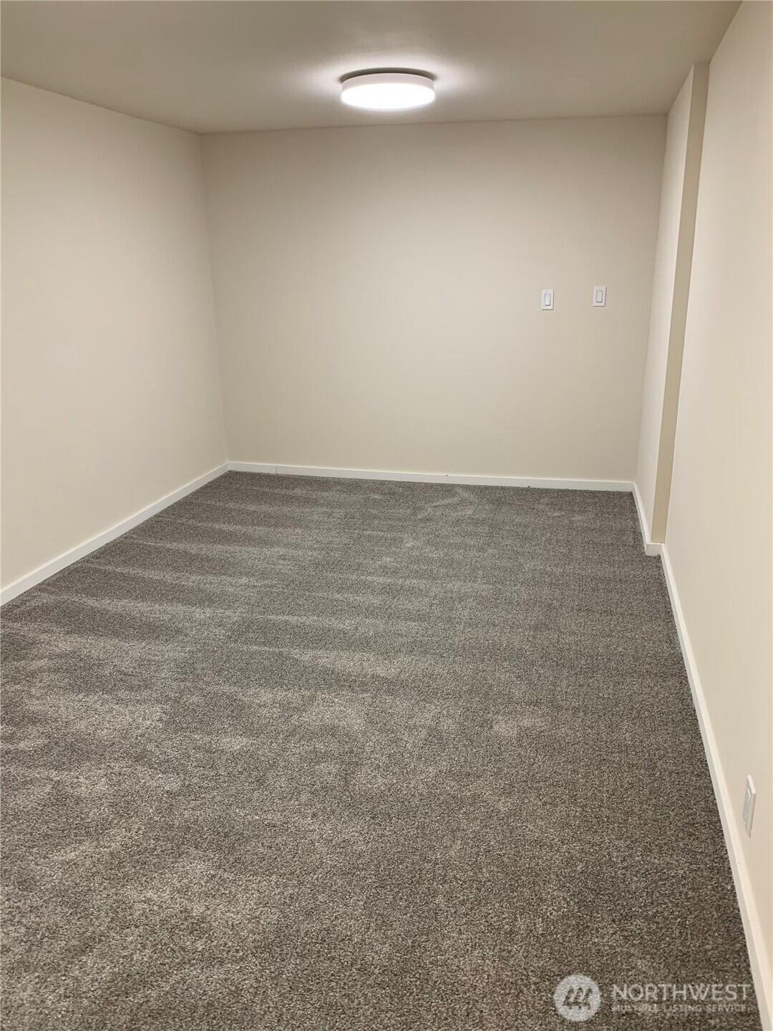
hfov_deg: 53.1
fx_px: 774
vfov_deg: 67.3
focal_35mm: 26
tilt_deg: -16.6
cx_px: 386
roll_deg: +1.3
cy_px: 516
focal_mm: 4.25
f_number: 1.8
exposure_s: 1/60
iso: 160
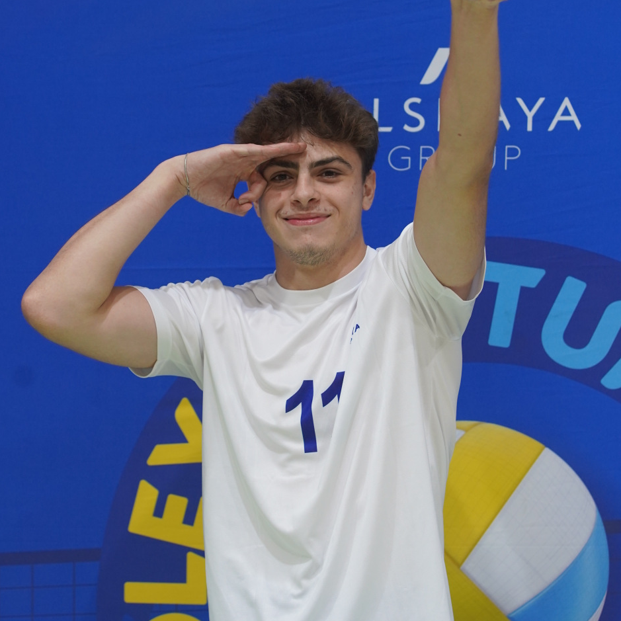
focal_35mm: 95
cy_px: 248
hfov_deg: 18.3
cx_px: 324
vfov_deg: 18.3
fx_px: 1928
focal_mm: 70
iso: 1600
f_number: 4
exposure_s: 1/160
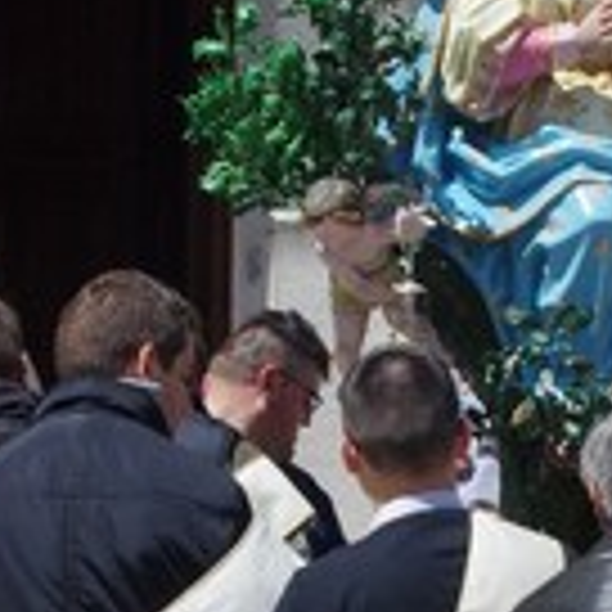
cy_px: 500
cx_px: 486
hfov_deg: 6.8
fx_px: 5161
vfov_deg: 6.8
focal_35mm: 258
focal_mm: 37
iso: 400
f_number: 11
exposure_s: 1/320
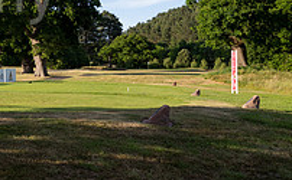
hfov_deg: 24.2
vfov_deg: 16.7
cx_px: -94
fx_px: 587
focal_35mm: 74
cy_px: -38
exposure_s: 1/160
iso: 160
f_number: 7.1
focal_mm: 24
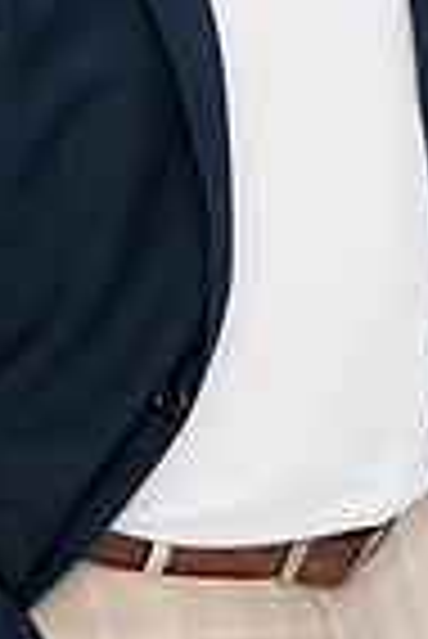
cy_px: -36
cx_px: 81
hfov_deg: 5.1
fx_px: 4785
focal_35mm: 269
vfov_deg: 7.6
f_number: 2.2
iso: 200
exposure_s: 1/125
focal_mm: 85
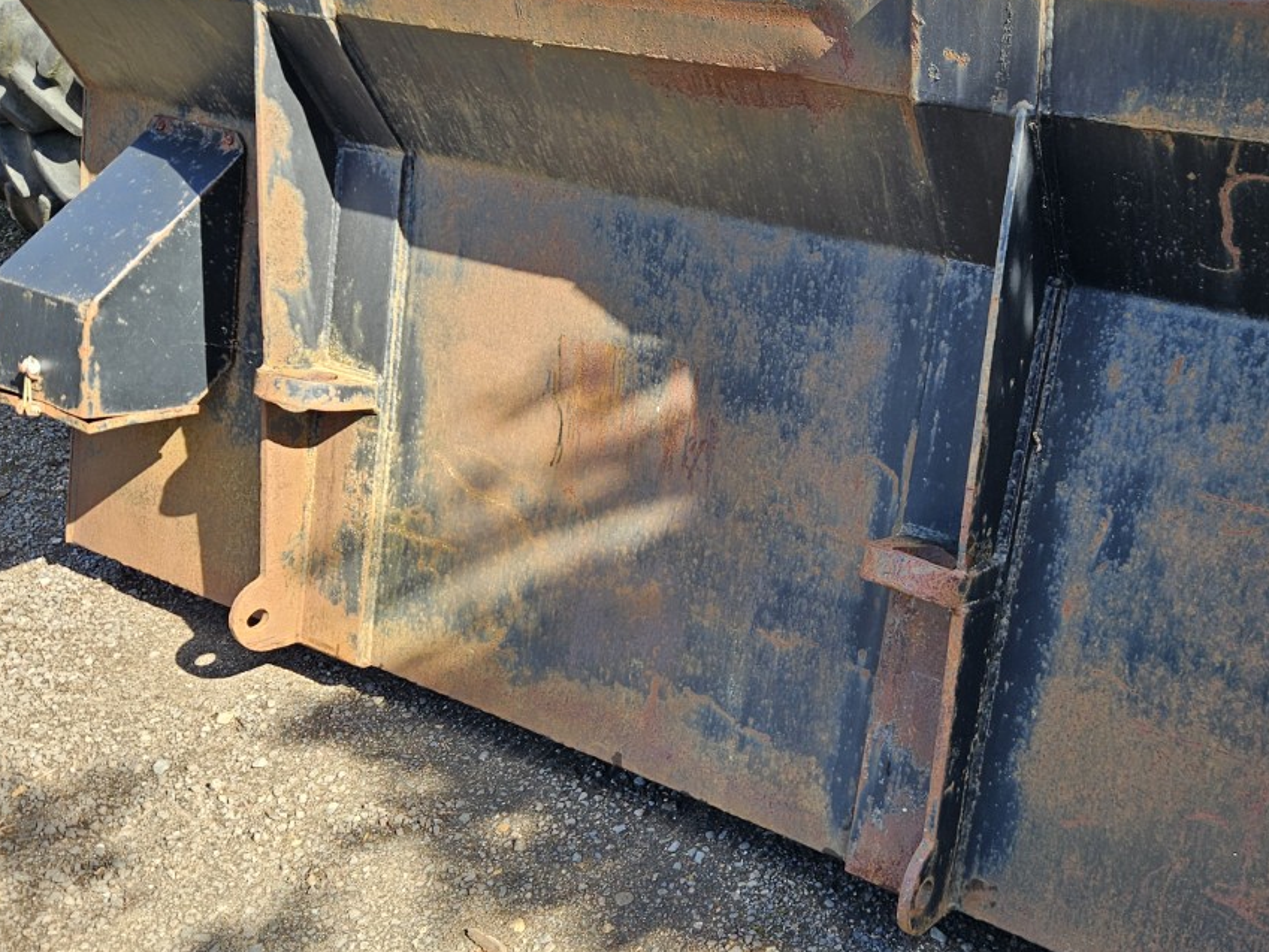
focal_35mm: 39
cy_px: 450
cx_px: 845
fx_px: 1430
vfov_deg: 36.8
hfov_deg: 47.1
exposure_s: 1/282
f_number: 1.8
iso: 25
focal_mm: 5.4
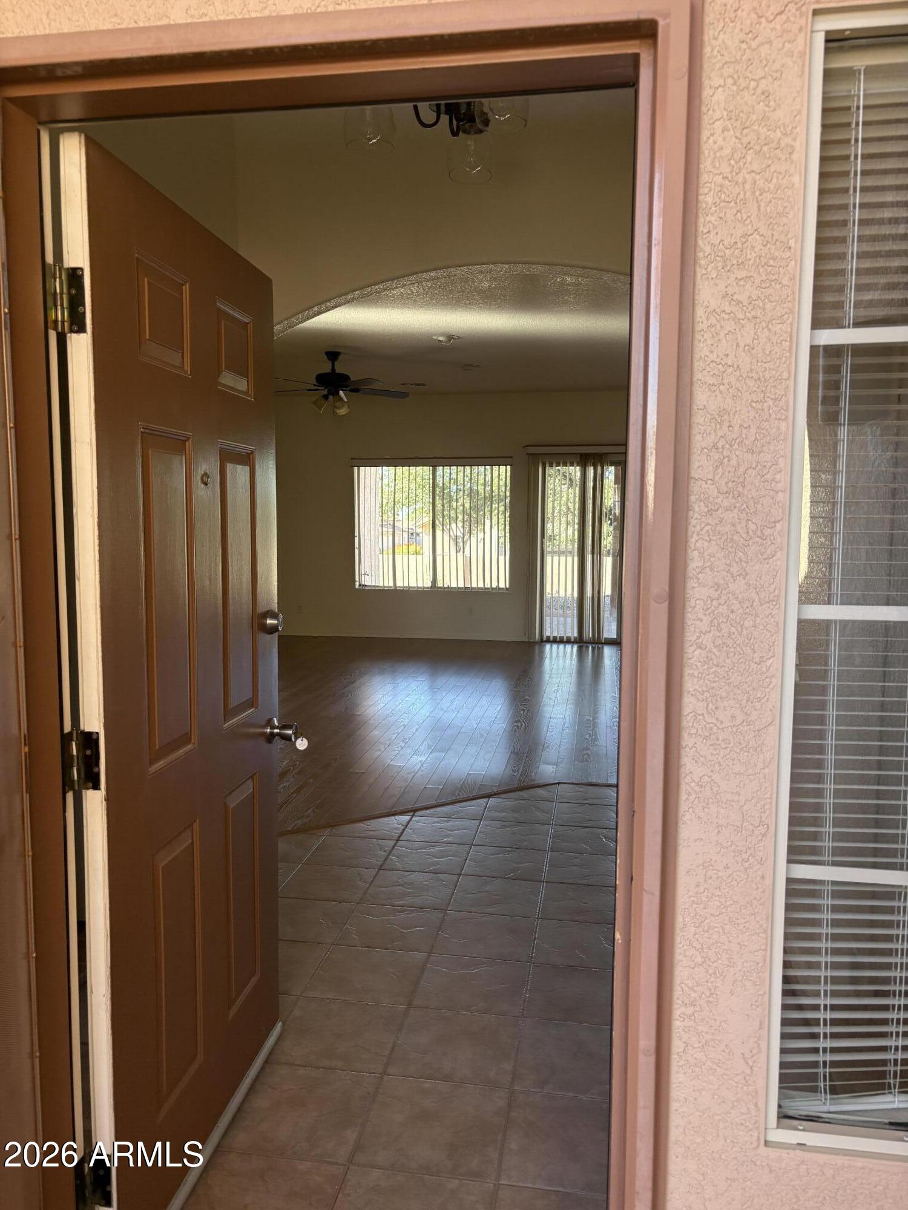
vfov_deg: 67.3
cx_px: 454
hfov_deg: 53.1
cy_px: 605
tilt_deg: -2.4
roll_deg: +2.4
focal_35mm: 26
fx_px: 909
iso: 125
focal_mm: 5.96
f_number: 1.6
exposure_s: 1/232
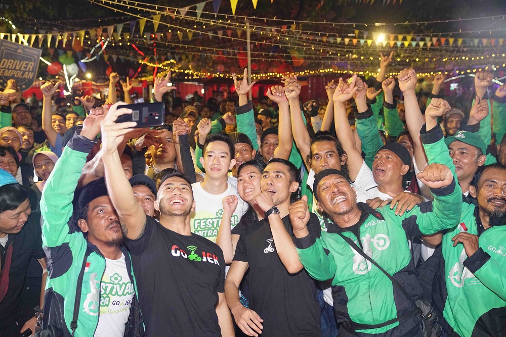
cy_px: 168
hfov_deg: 53.1
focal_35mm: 36
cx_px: 253
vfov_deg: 36.9
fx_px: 506
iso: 3200
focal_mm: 36
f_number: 3.5
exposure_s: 1/125
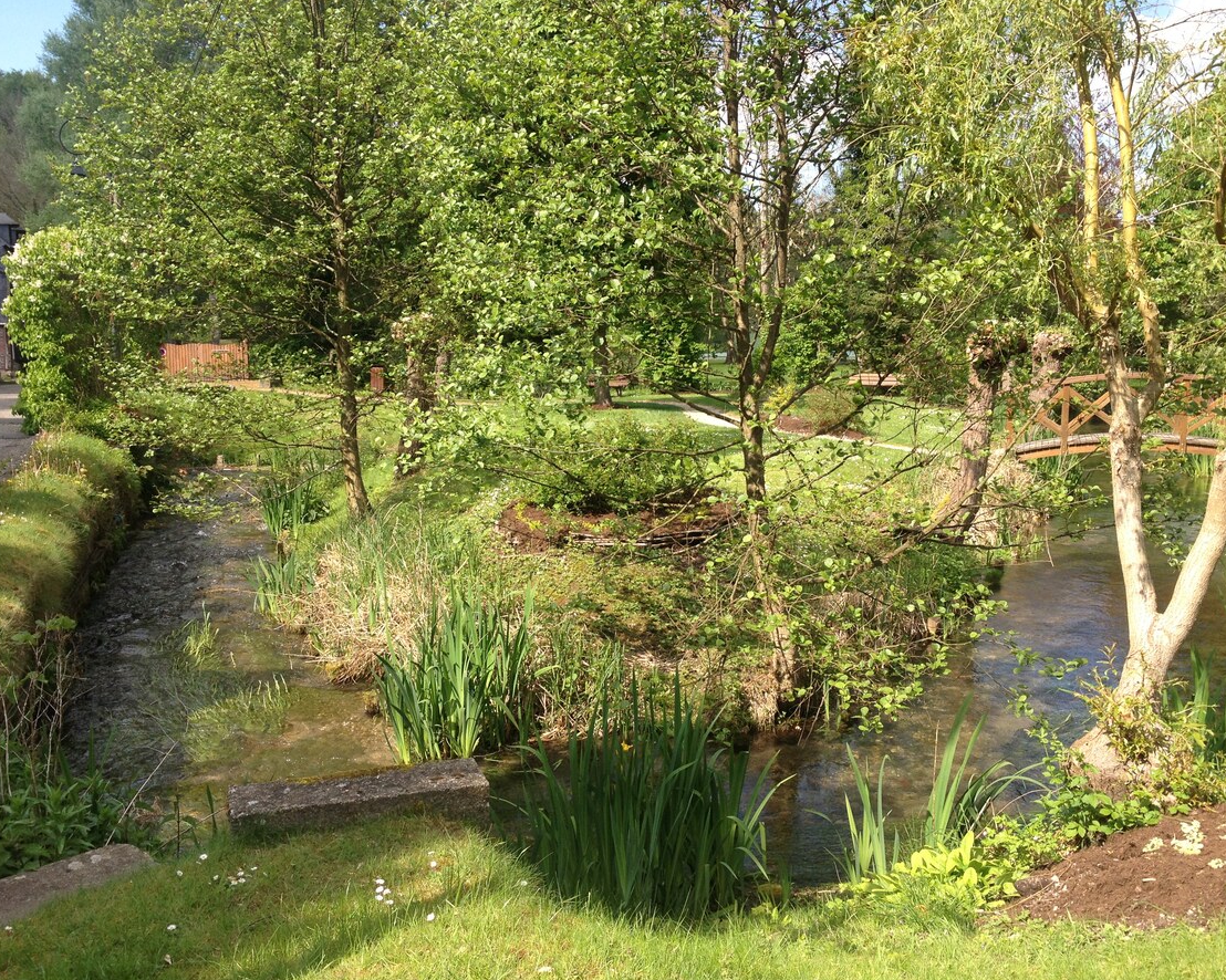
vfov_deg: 40.1
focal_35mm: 37
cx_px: 619
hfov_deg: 49.1
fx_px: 1342
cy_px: 496
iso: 50
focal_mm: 4.28
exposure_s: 1/699
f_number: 2.4
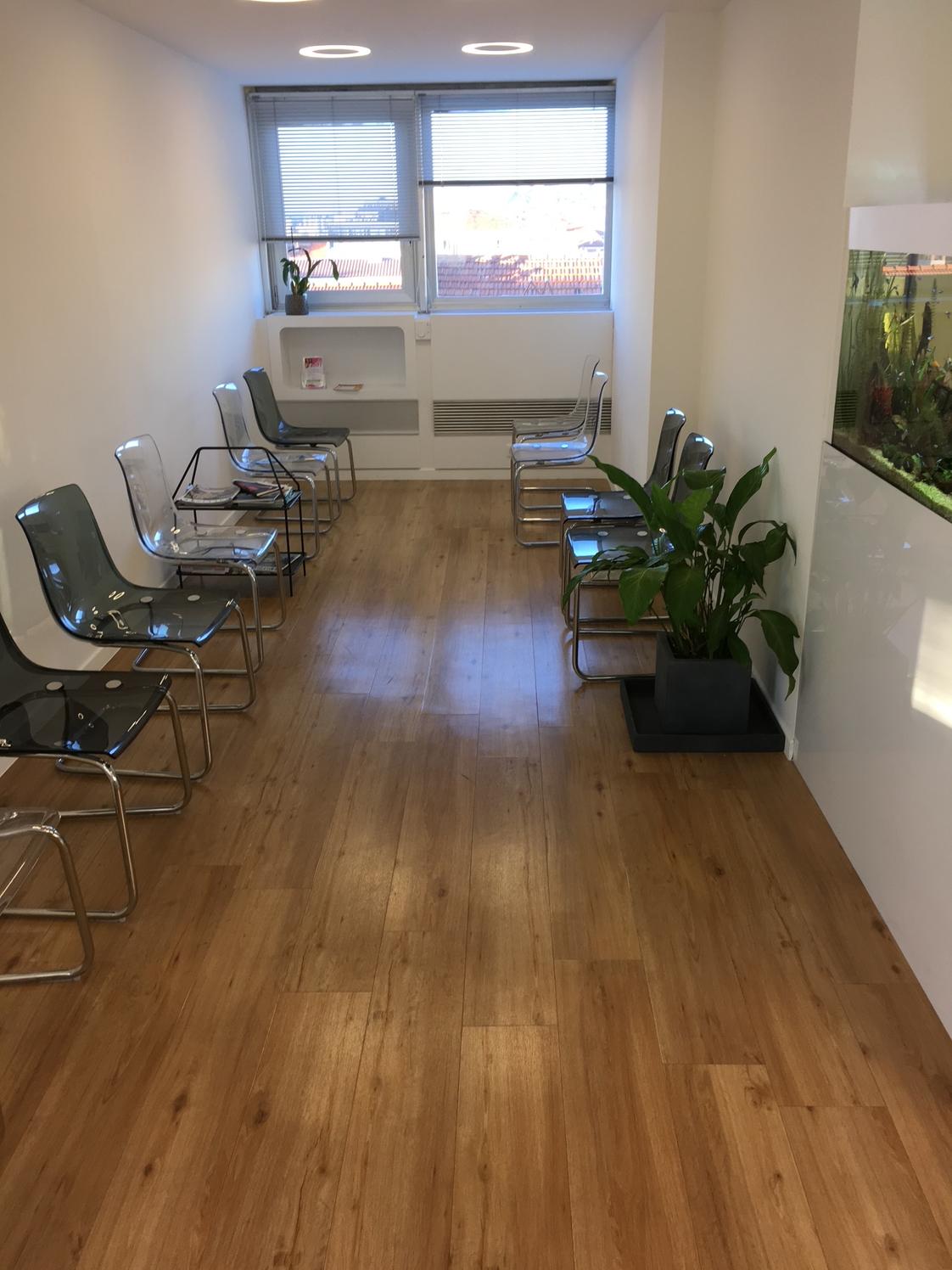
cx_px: 476
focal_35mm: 29
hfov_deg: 48.2
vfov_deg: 61.7
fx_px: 1063
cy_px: 635
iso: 32
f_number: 2.2
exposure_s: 1/50
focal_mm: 4.15
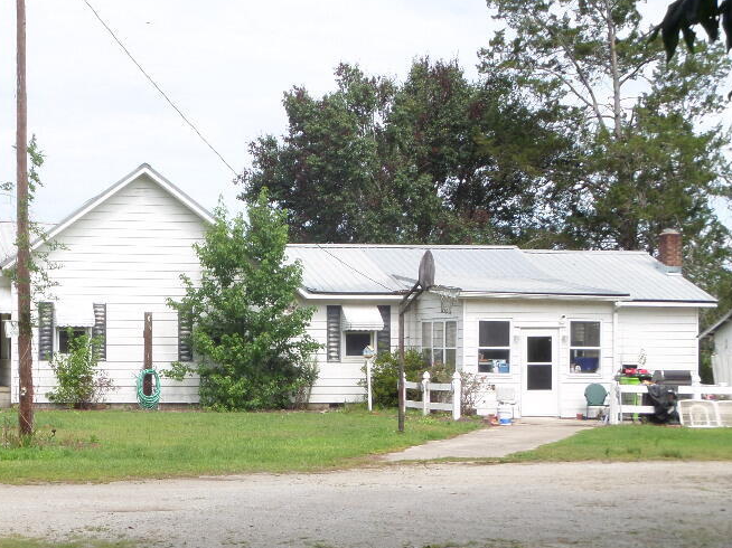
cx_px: 199
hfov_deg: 23.4
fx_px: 1754
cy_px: 359
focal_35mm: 83
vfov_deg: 17.7
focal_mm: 8.7
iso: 100
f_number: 3.8
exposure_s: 1/500
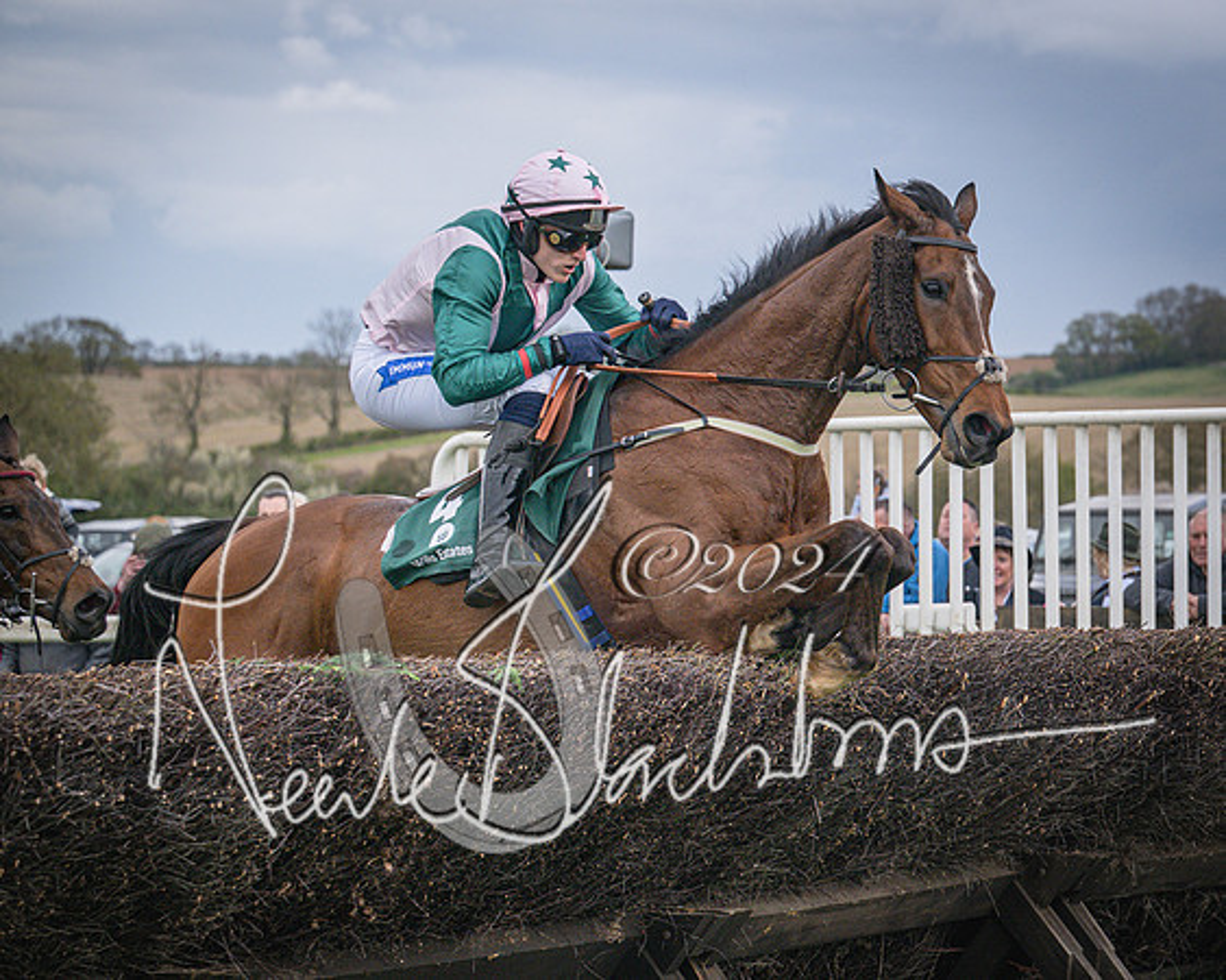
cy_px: 543
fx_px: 4446
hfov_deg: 15.5
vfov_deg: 12.6
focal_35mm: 123
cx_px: 1144
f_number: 4
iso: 400
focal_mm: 70
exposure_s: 1/4000
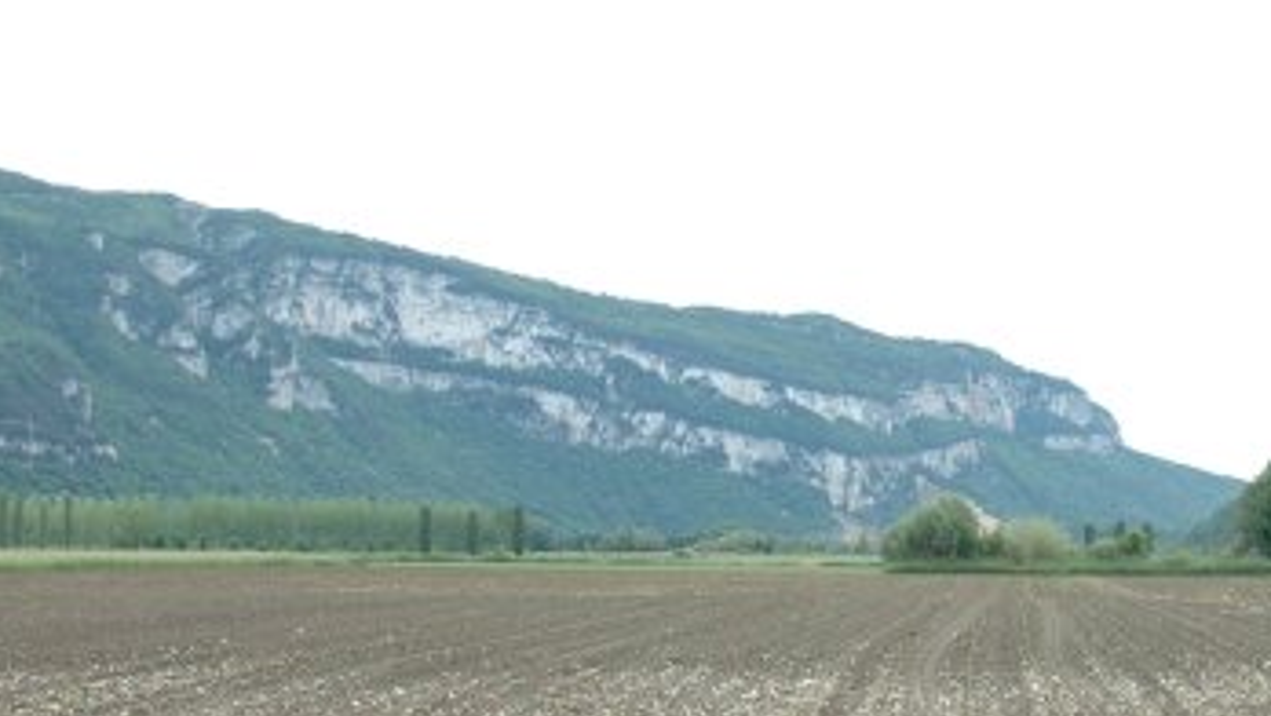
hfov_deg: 31.7
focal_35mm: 65
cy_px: 479
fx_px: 2191
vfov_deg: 18.5
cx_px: 957
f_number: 4.5
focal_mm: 18
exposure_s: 1/500
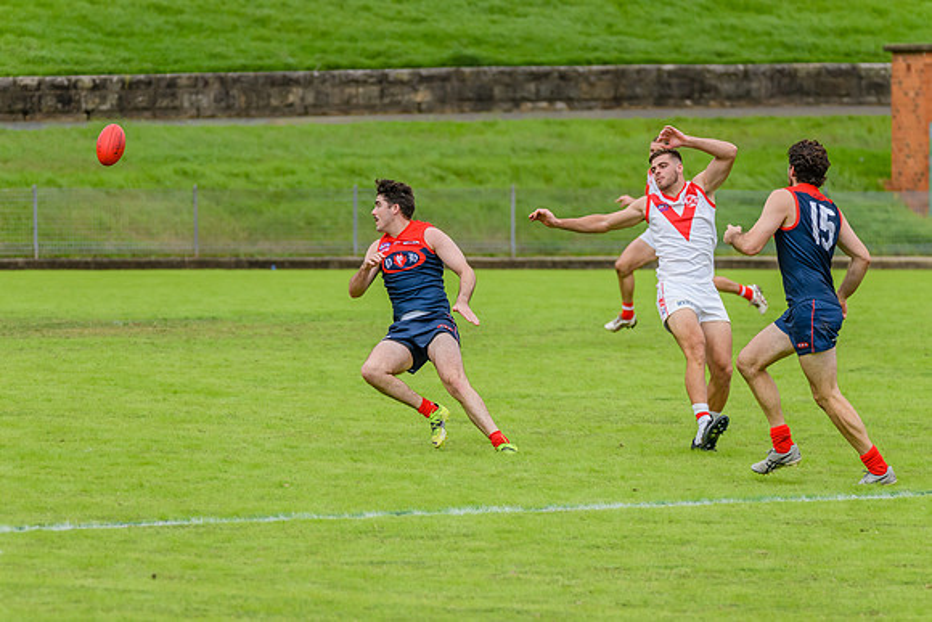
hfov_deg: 6.3
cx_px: 457
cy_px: 368
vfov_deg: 4.2
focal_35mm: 326
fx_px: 8450
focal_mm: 260
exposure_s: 1/2000
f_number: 6.3
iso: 800
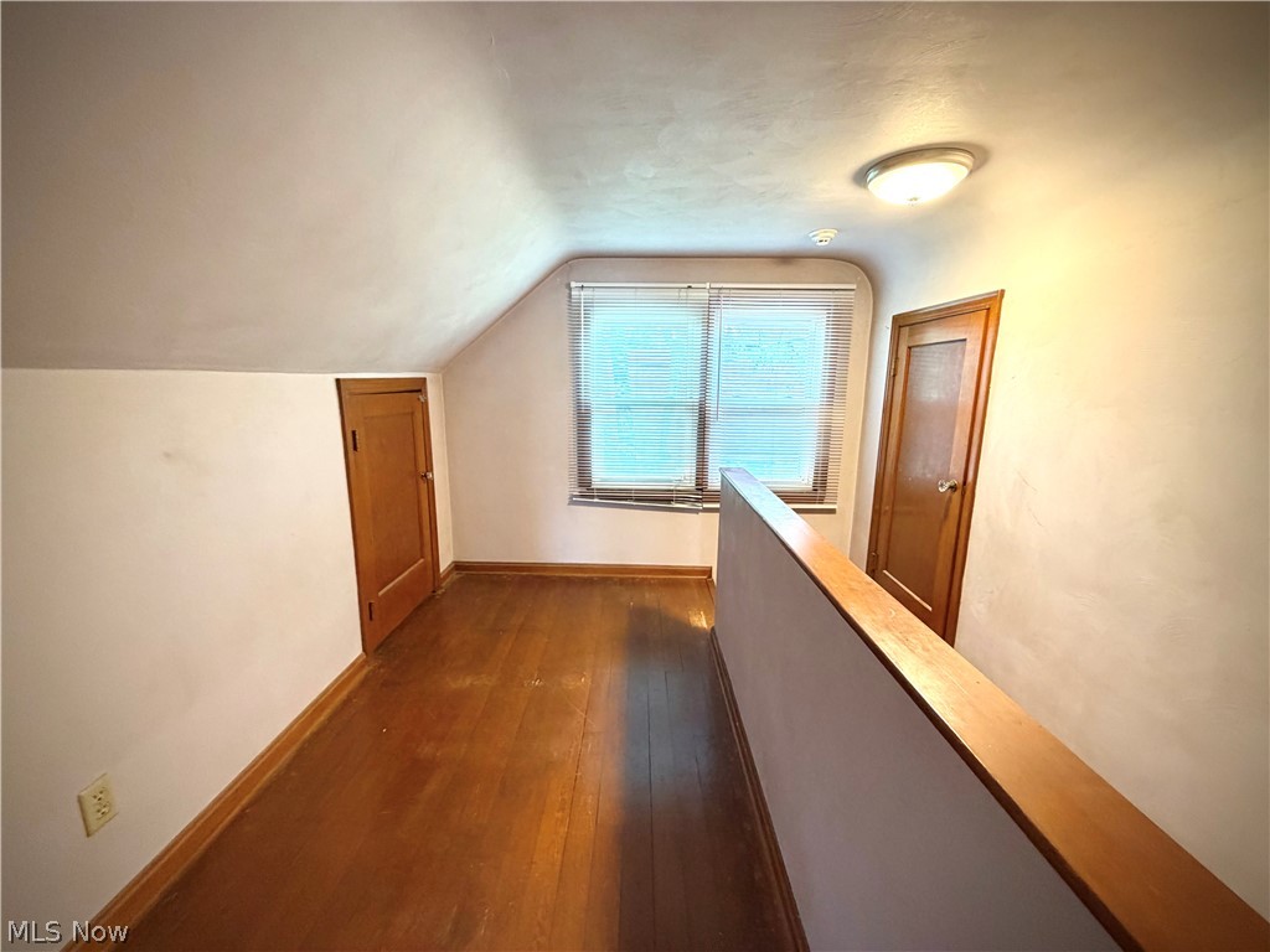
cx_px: 635
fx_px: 514
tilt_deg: -10.9
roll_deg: -0.1
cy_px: 476
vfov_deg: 85.7
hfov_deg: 102.1
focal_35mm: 14
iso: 320
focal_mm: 2.22
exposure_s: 1/60
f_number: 2.2
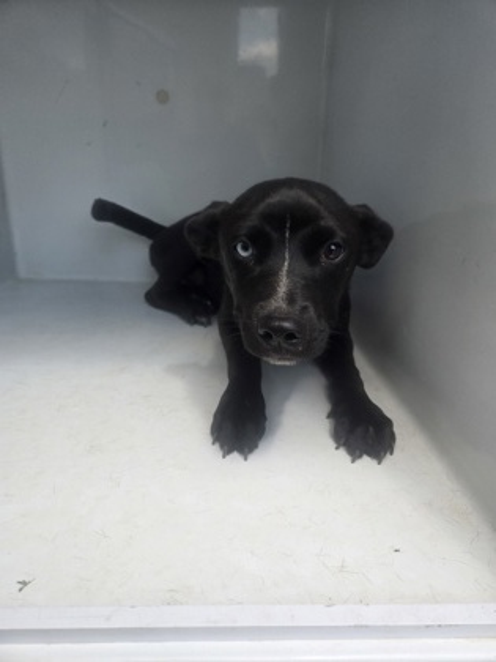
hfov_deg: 58.9
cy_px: 331
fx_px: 439
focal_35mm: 23
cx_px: 248
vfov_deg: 73.9
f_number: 1.8
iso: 25
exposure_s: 1/634
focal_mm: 5.4
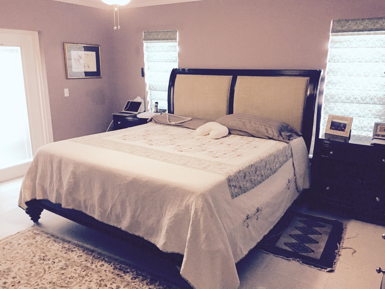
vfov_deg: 48.2
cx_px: 192
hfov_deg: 61.7
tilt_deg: -13.6
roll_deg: -0.3
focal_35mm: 29
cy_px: 144
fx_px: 323
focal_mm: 4.15
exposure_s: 1/20
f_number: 2.2
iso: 250
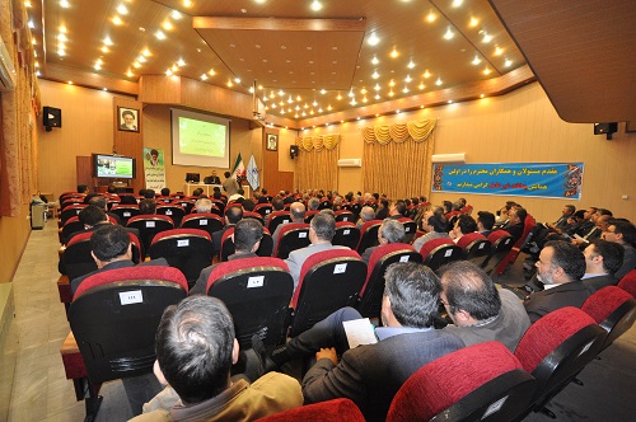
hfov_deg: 100.5
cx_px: 318
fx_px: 265
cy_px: 211
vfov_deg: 77.2
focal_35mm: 15
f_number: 5
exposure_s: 1/60
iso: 1600
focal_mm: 10
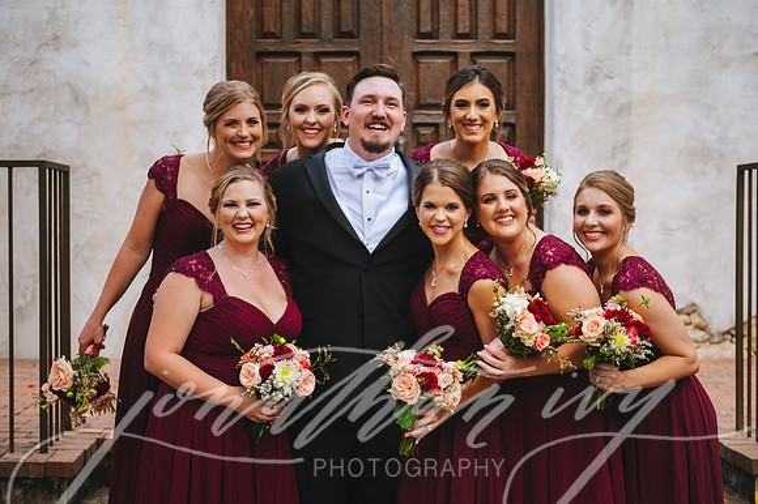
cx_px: 379
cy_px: 252
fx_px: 1220
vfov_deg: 23.4
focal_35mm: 58
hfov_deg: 34.5
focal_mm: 58
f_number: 2.8
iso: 500
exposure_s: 1/320
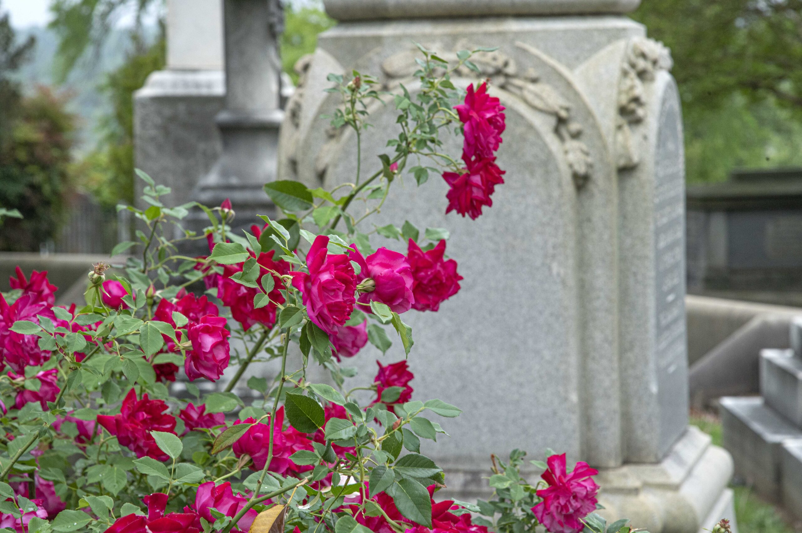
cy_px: 266
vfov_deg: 11.4
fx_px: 2671
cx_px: 401
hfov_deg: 17.1
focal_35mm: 120
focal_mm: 120
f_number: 16
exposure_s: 1/320
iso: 1600
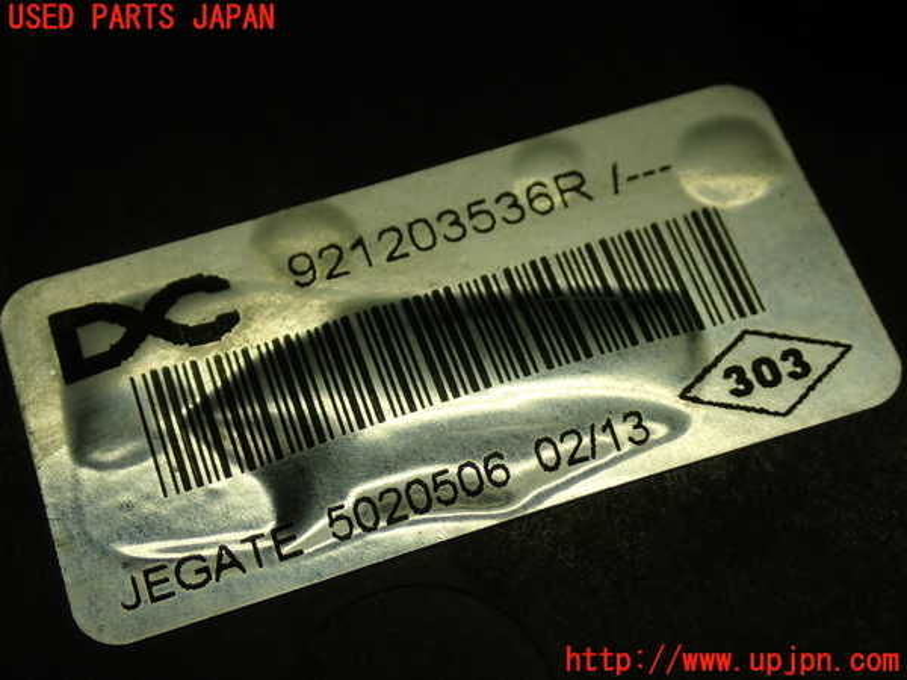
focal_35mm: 71
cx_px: 454
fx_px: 1860
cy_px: 340
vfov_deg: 20.7
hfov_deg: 27.4
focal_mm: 12.73
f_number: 3.9
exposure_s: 1/125
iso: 160
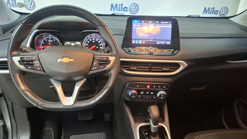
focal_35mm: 26
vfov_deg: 43.8
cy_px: 91
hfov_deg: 71.9
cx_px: 122
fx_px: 170
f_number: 1.8
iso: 640
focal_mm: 5.54
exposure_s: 1/24
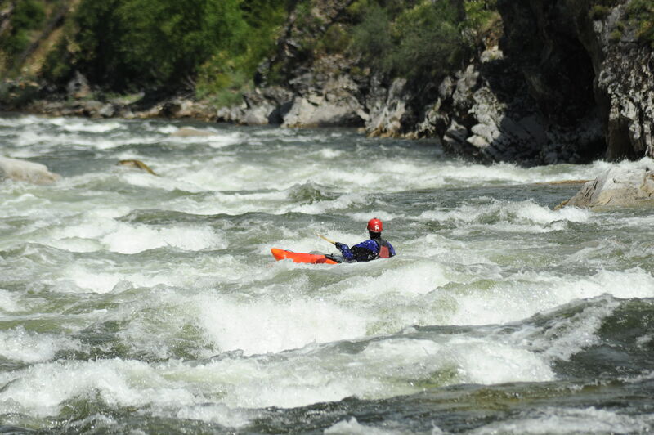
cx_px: 327
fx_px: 5445
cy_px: 218
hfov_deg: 6.9
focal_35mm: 300
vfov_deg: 4.6
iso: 200
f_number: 7.1
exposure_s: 1/800
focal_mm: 300
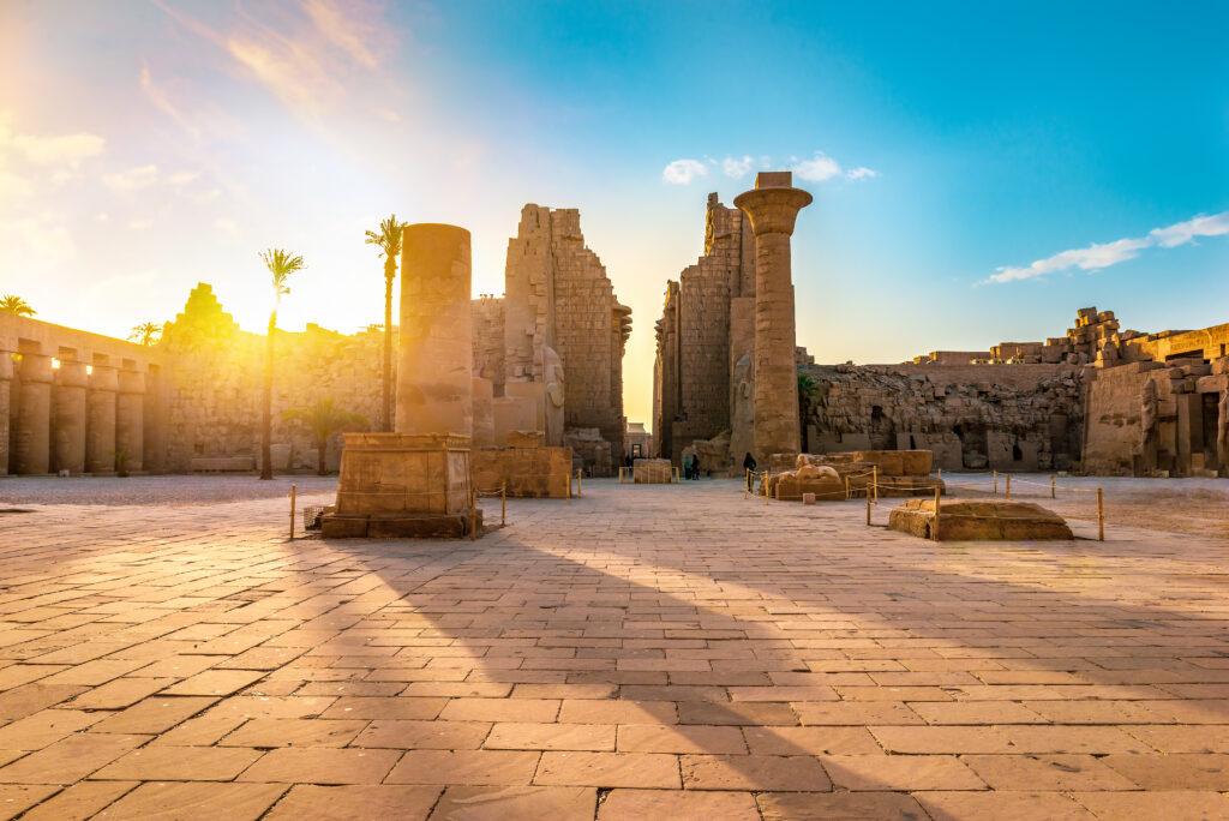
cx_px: 614
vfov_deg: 53.2
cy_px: 410
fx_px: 820
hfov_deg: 73.7
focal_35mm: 24
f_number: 9
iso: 160
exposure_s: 1/250
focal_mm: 24
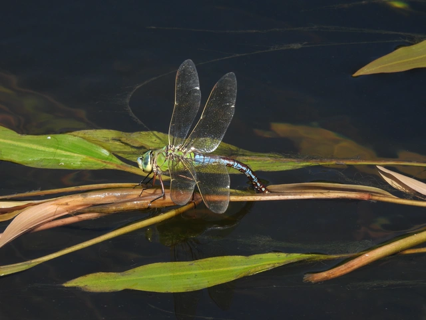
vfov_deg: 2.1
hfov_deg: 2.8
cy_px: 160
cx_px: 213
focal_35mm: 700
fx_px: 8615
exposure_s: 1/320
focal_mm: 125
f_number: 6.3
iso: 100
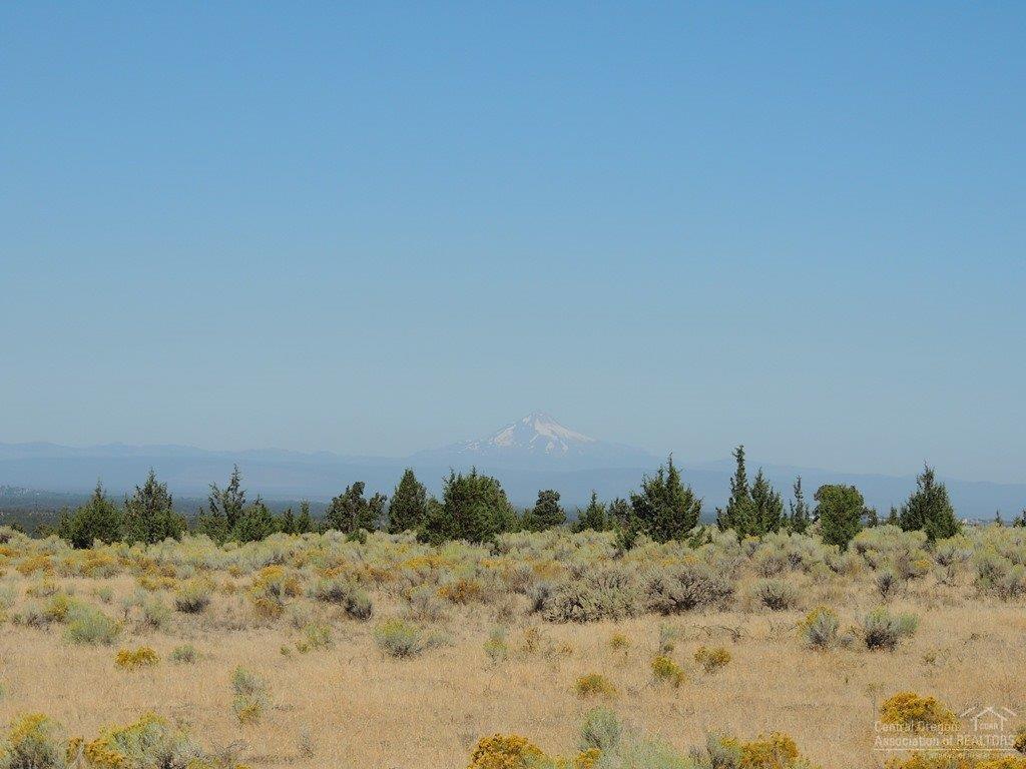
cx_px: 513
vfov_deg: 12.3
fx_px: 3557
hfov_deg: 16.4
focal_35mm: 120
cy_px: 384
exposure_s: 1/1250
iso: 100
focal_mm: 21.4
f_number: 4.2
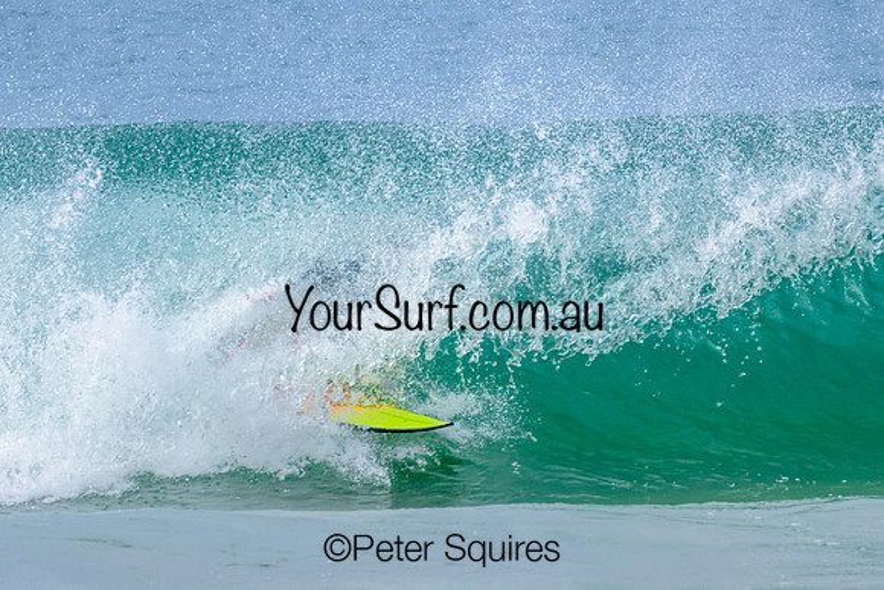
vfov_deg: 1.3
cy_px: 185
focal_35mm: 1098
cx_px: 486
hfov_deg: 1.9
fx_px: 26961
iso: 1400
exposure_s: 1/2000
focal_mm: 800
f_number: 11
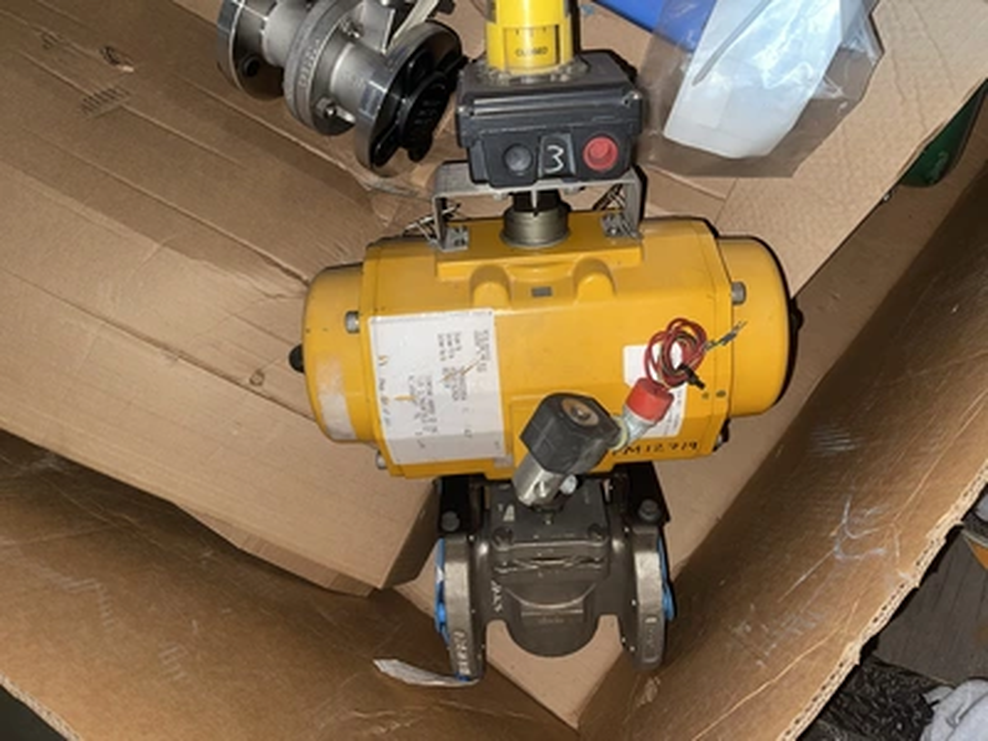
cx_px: 494
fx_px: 742
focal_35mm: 26
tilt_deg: -78.1
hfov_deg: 67.3
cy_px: 370
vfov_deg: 53.1
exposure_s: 1/21
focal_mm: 5.1
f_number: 1.6
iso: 40
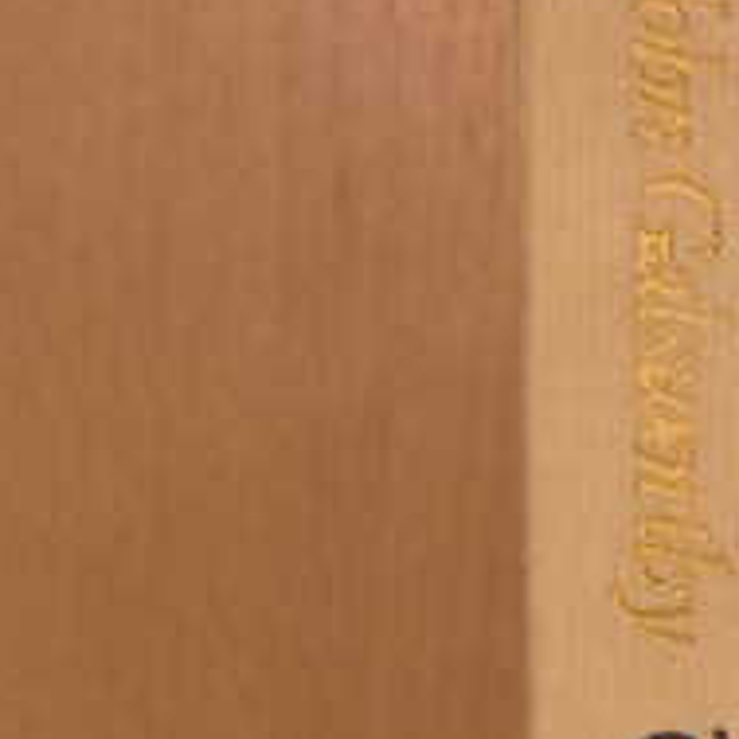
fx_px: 2898
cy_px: 1107
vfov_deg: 13.7
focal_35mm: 120
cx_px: 864
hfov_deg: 14.1
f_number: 3.3
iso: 200
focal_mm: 7.1
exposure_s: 1/50
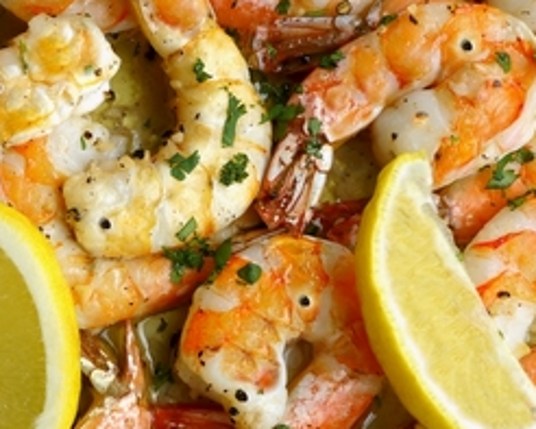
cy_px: 284
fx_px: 1809
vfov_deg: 13.5
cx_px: 27
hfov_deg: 16.6
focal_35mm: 114
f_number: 3.5
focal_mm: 25
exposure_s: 1/200
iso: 100
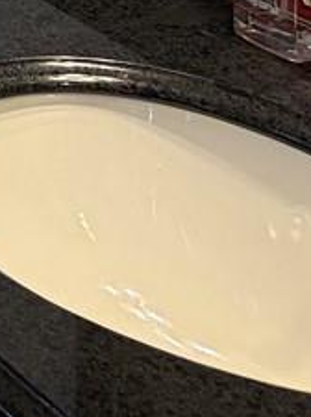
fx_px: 2054
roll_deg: +2.0
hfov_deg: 7.0
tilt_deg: -1.9
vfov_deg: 9.8
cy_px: -675
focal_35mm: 171
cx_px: -850
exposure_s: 1/120
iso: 250
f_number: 1.78
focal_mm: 6.76
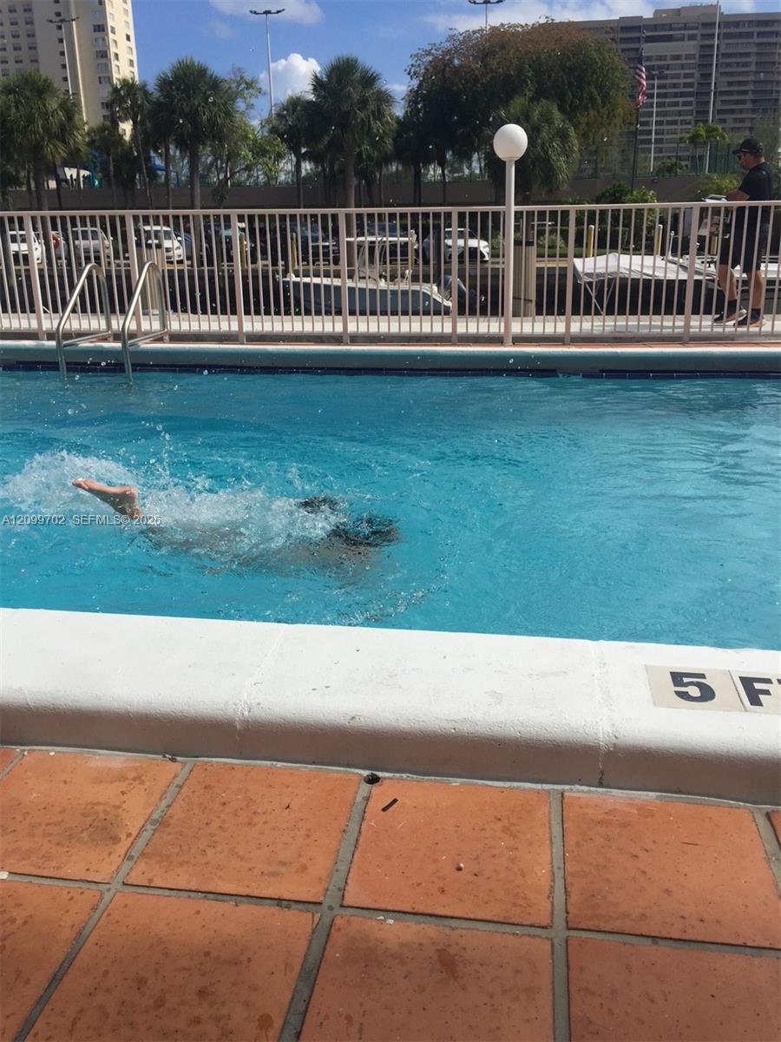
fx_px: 872
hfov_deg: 48.2
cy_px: 521
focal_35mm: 29
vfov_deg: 61.7
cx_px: 390
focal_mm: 4.15
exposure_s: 1/3968
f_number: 2.2
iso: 32
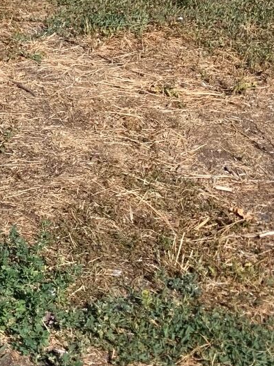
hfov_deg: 13.7
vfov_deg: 17.4
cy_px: -205
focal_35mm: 100
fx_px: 1055
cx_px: -167
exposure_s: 1/2160
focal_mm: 4.25
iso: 25
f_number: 1.8
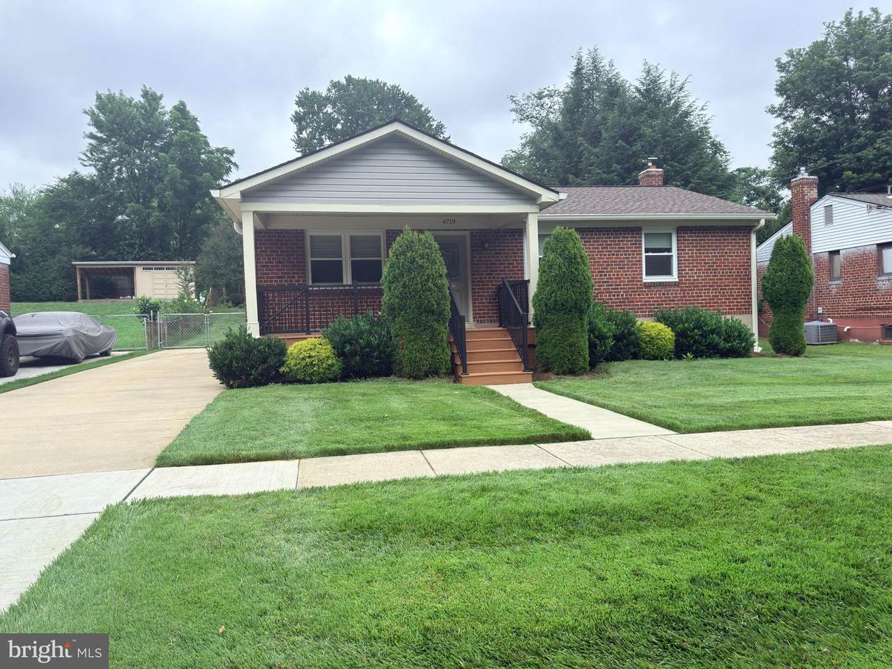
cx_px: 446
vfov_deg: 56.8
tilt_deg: -0.1
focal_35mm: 24
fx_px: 618
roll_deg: +1.3
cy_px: 334
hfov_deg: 71.6
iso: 80
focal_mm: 6.76
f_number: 1.78
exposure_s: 1/1541
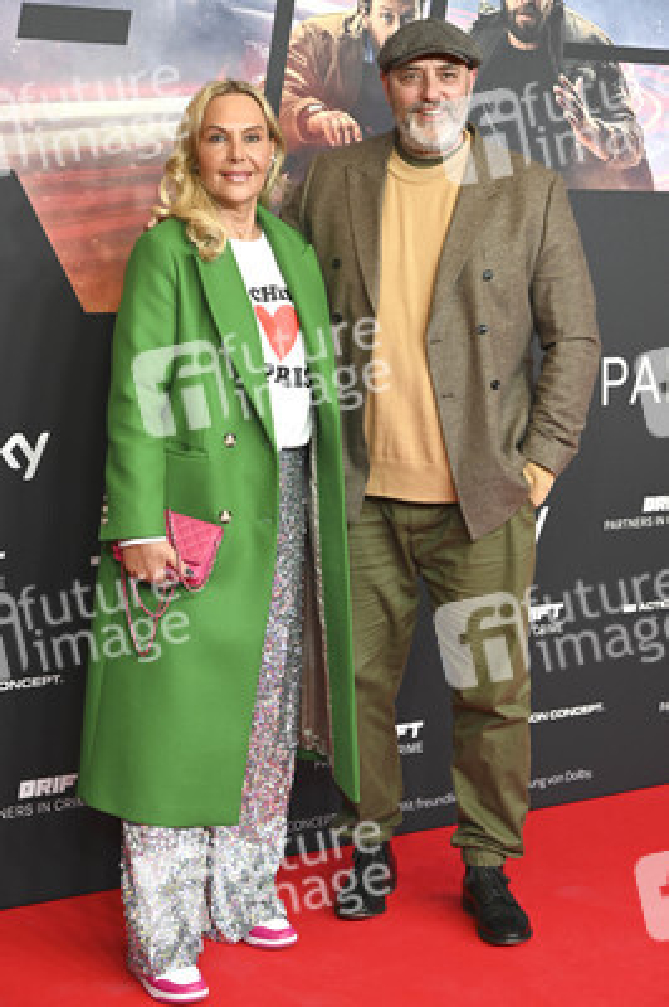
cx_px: 334
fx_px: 1703
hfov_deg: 22.2
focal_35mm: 61
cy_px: 504
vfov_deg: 32.9
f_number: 6
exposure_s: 1/160
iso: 800
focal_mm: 61
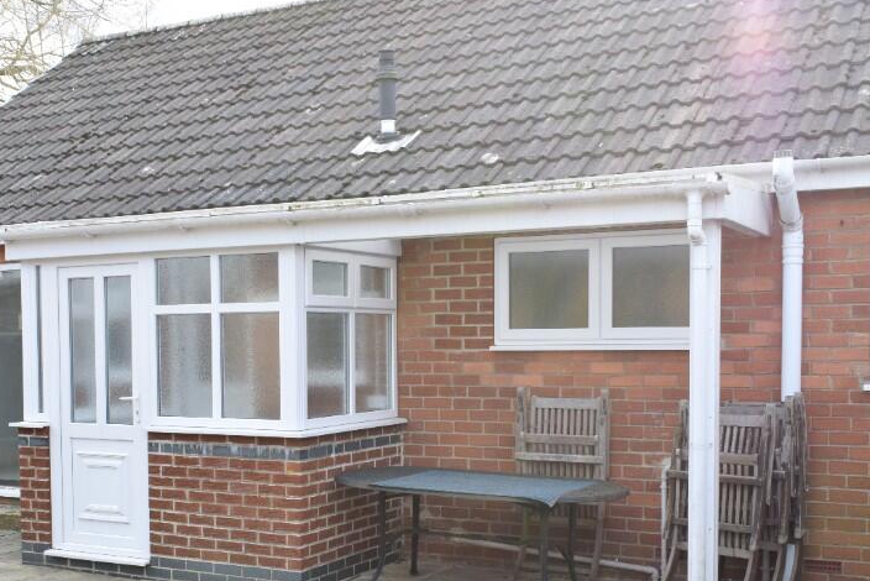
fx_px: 1160
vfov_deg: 27.9
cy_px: 394
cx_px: 346
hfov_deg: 40.9
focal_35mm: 48
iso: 800
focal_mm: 22
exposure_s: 1/160
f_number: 11
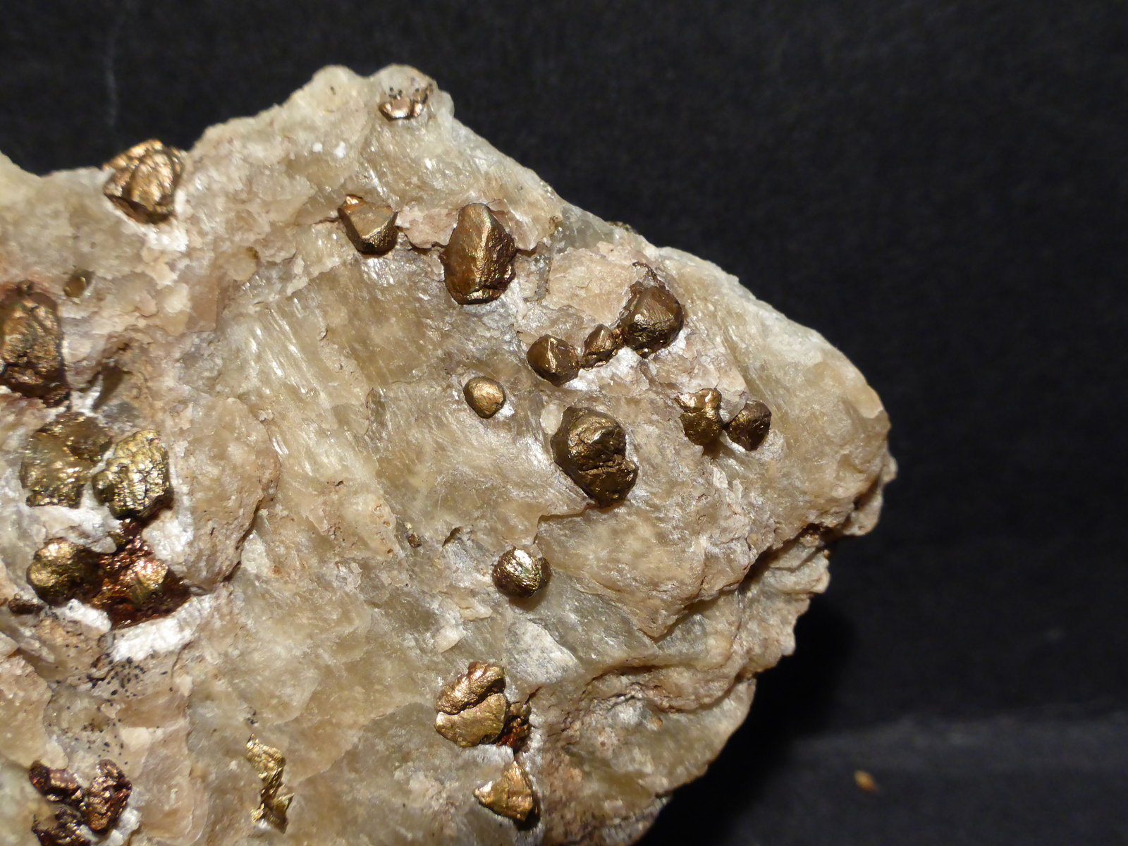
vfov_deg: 31.5
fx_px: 1499
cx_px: 564
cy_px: 423
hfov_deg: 41.2
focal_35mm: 46
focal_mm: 7.9
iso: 400
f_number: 4.1
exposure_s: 1/25
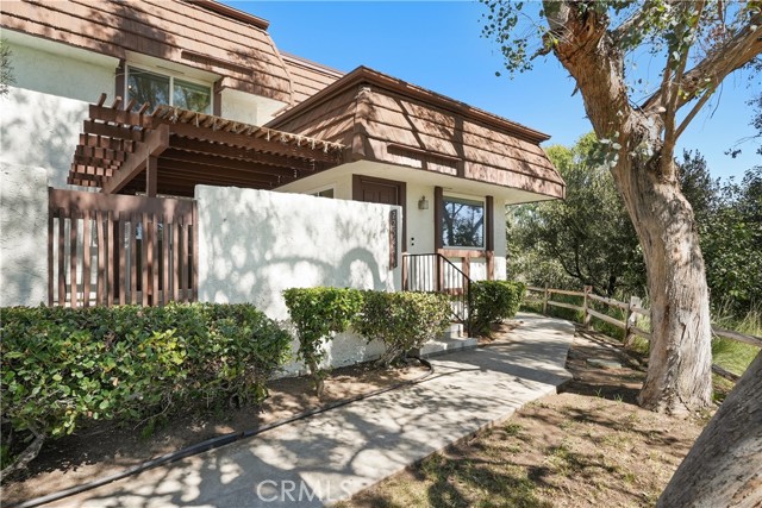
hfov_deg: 84.0
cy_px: 254
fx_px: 423
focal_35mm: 20
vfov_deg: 62.0
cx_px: 381
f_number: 8
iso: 640
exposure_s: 1/200
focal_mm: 20
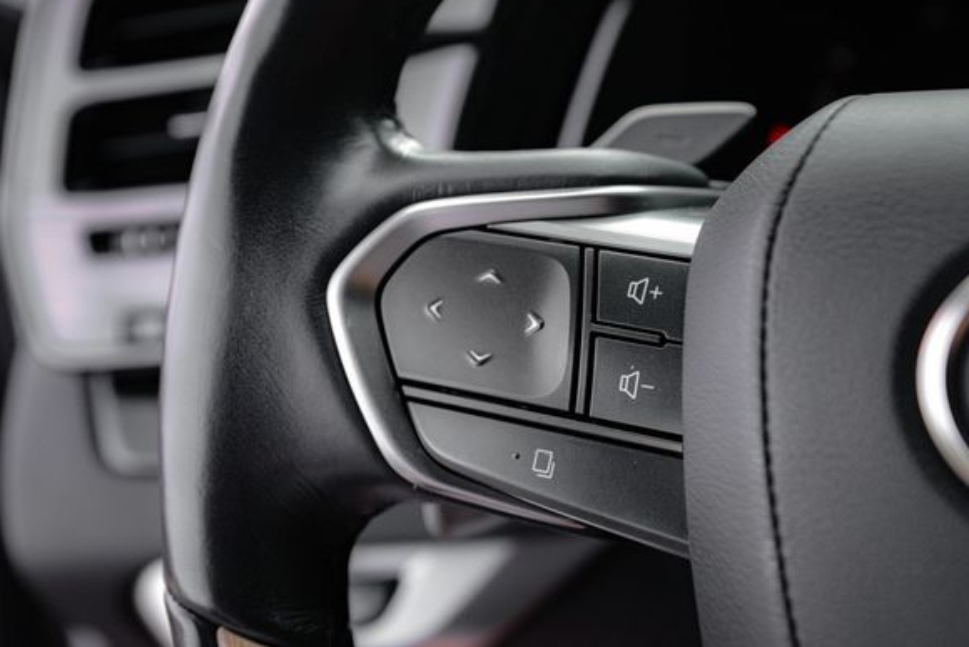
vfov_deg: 25.5
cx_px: 505
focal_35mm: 53
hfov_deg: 37.5
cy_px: 310
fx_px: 1427
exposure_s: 1/200
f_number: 5
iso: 500
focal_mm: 48
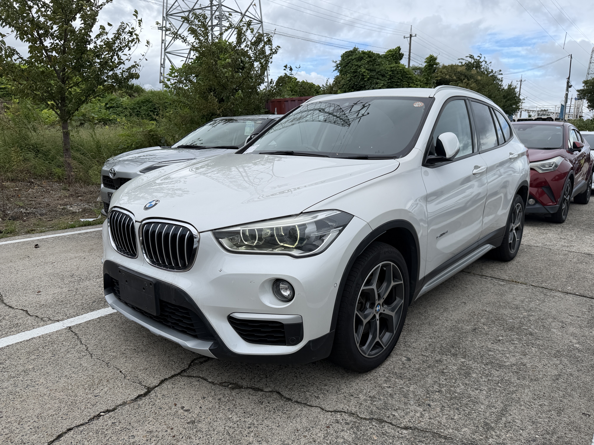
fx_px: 412
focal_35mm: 24
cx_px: 297
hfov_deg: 71.6
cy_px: 222
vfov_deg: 56.8
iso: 80
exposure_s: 1/3953
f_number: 1.78
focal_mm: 6.76
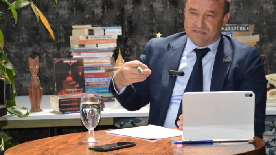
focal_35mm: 142
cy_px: 53
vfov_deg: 8.5
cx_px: 191
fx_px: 1039
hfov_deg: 15.1
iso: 160
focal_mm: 62
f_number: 5
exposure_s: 1/125
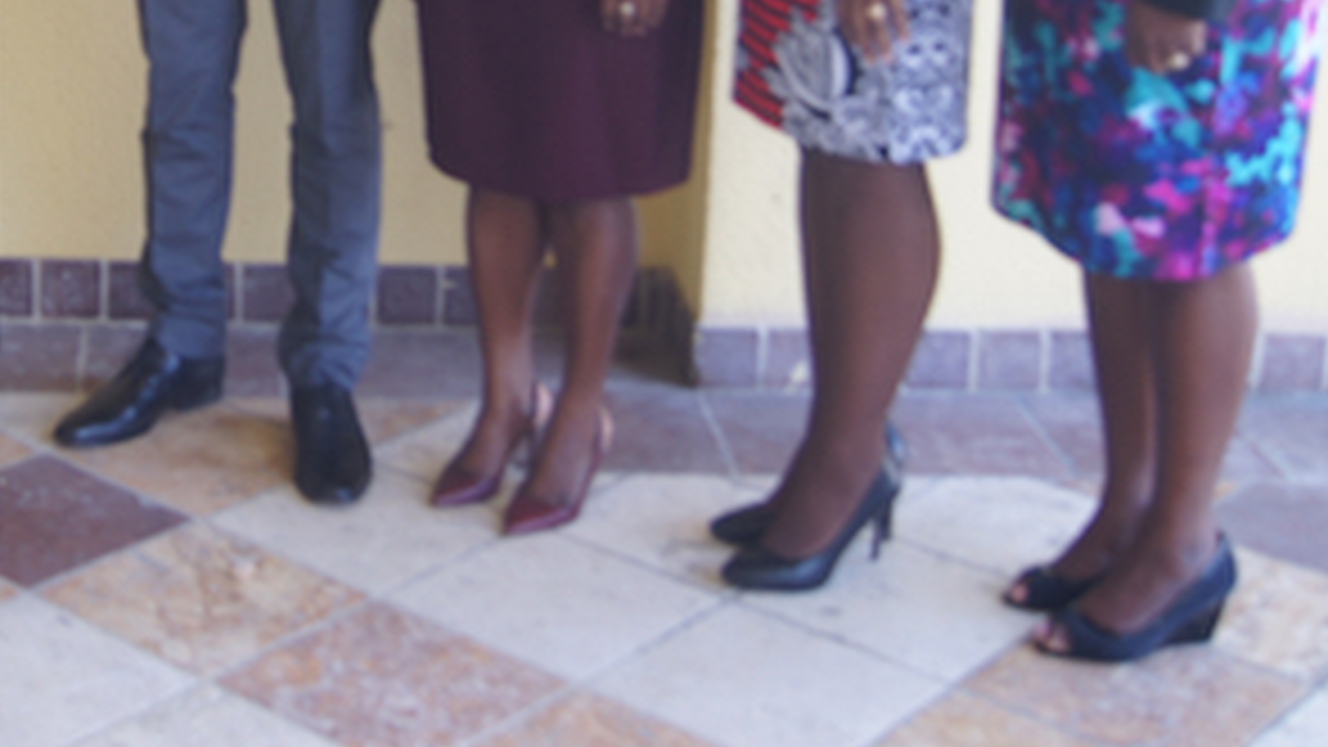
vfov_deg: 15.5
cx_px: 162
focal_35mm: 75
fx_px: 2641
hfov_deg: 27.3
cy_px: -160
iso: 100
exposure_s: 1/40
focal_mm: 22
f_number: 4
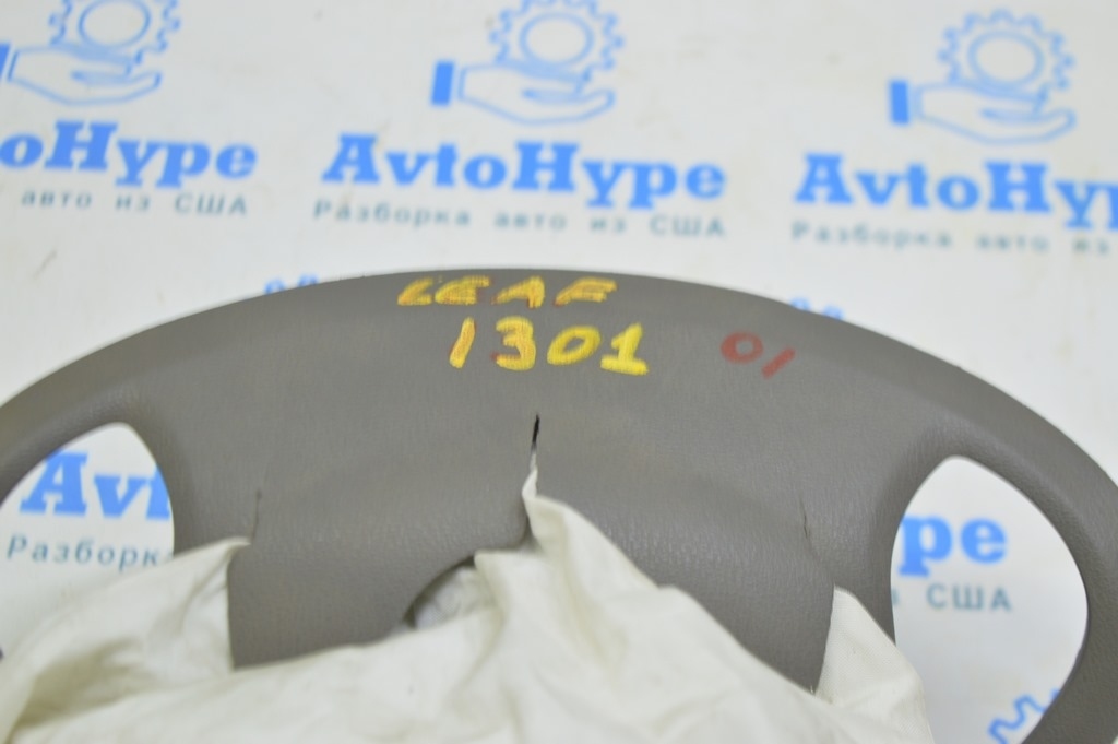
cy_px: 372
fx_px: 1862
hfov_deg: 33.4
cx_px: 559
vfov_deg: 22.6
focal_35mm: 60
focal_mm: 40
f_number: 5.6
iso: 400
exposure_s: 1/20
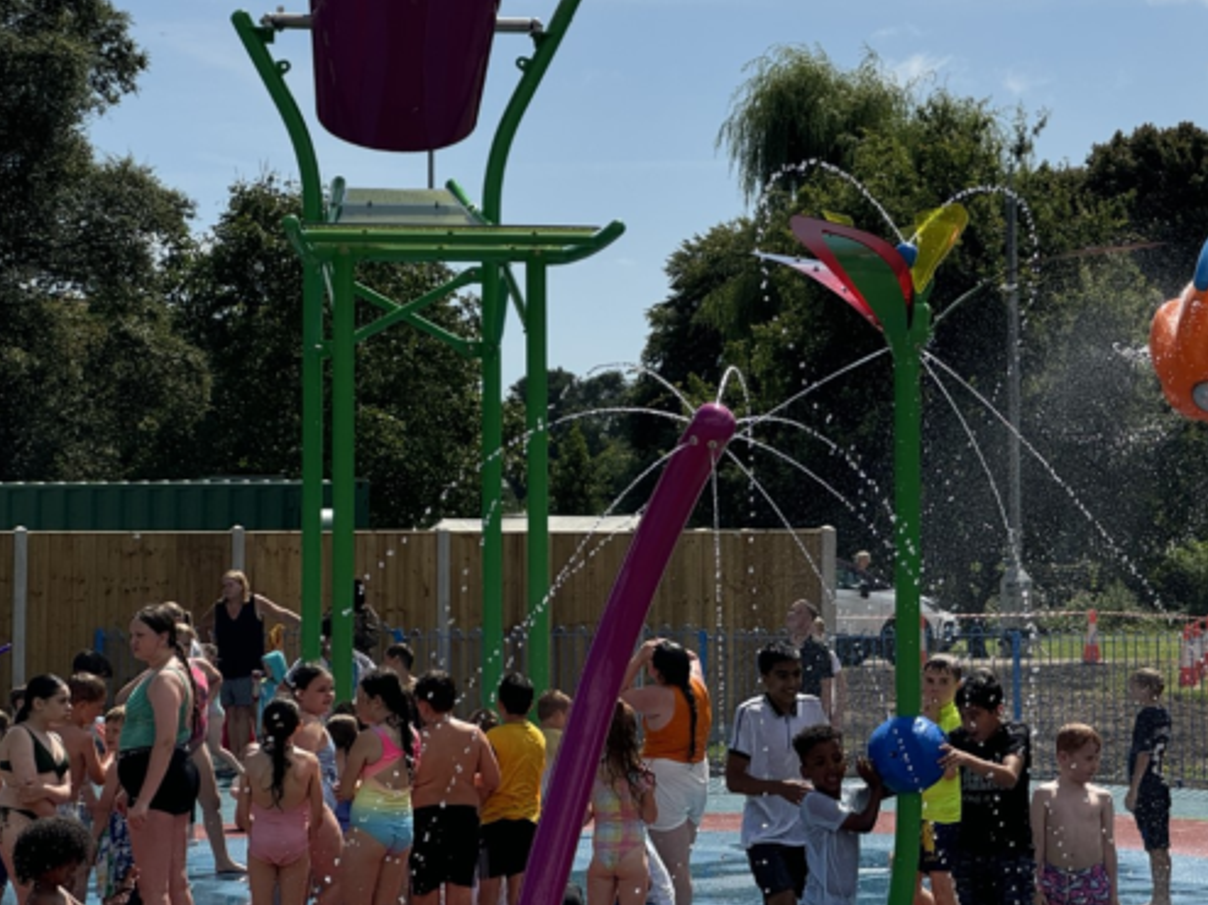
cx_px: 850
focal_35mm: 110
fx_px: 3837
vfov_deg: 13.4
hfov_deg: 17.8
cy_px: 263
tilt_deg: +4.6
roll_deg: +0.2
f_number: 2.8
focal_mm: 9
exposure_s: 1/1815
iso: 25
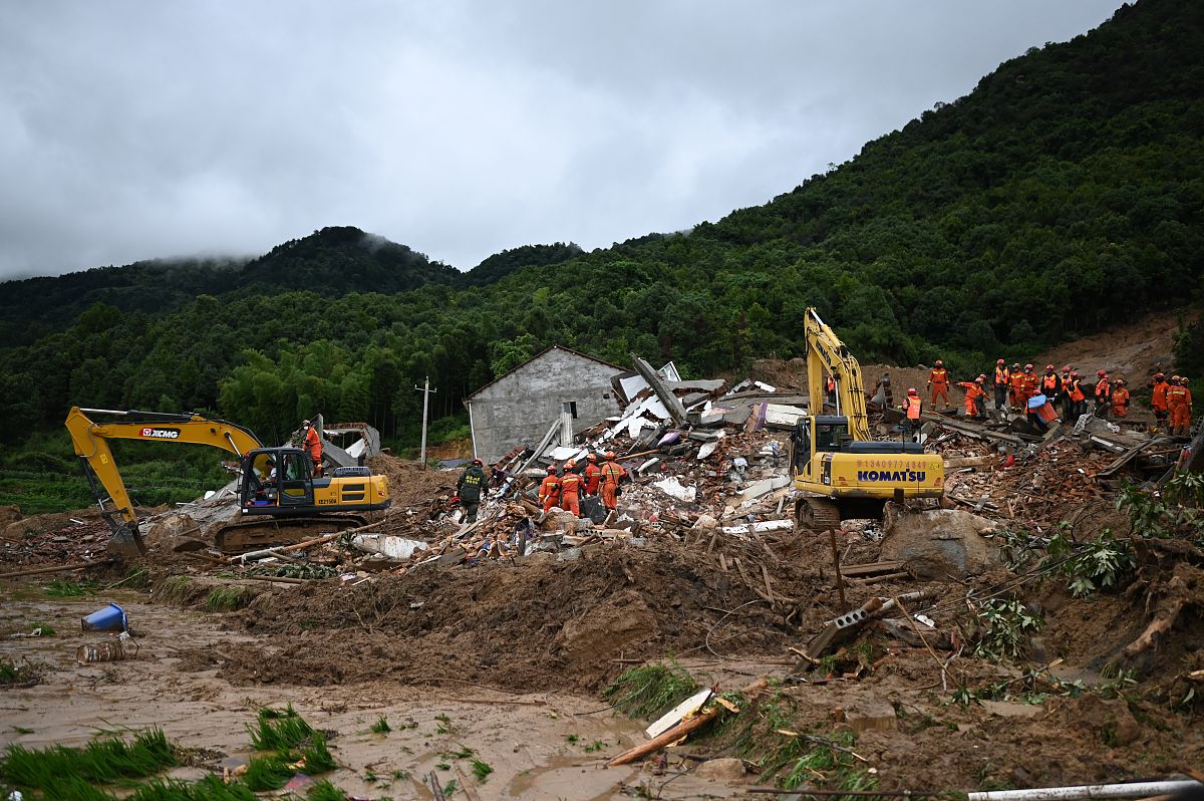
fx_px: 1170
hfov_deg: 54.5
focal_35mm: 35
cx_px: 602
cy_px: 400
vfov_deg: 37.8
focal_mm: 35
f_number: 1.8
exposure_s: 1/5000
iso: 200
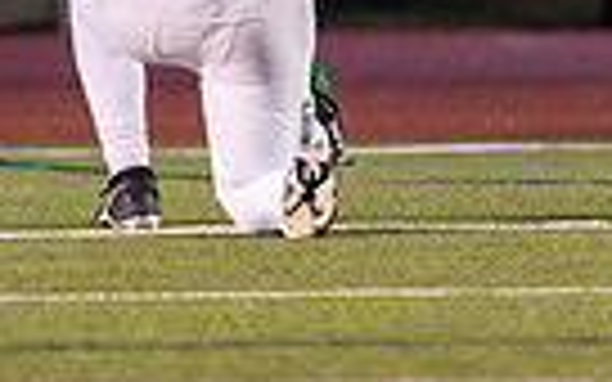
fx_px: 14411
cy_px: -99
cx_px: 9
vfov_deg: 1.5
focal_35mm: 864
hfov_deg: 2.4
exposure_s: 1/1250
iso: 2500
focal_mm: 135
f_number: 2
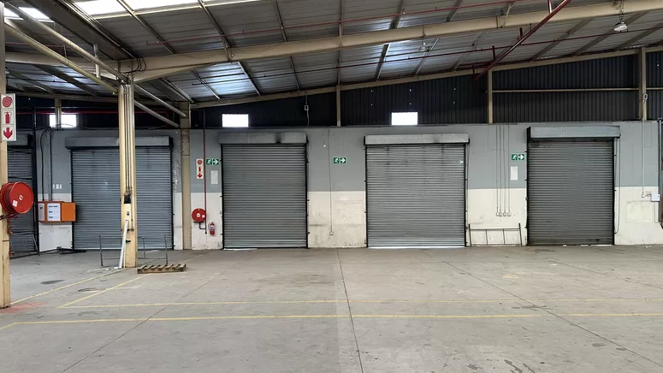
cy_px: 215
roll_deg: -0.3
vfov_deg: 42.8
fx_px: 475
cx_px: 331
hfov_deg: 69.9
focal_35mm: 27
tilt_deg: -2.4
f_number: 1.78
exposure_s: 1/50
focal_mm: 6.86
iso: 200
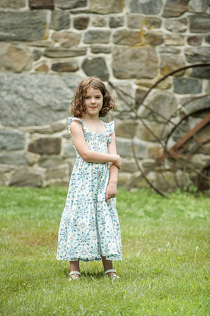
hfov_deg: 7.6
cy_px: 158
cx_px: 105
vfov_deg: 11.4
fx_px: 1575
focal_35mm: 180
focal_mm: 180
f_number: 4
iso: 640
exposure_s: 1/2000
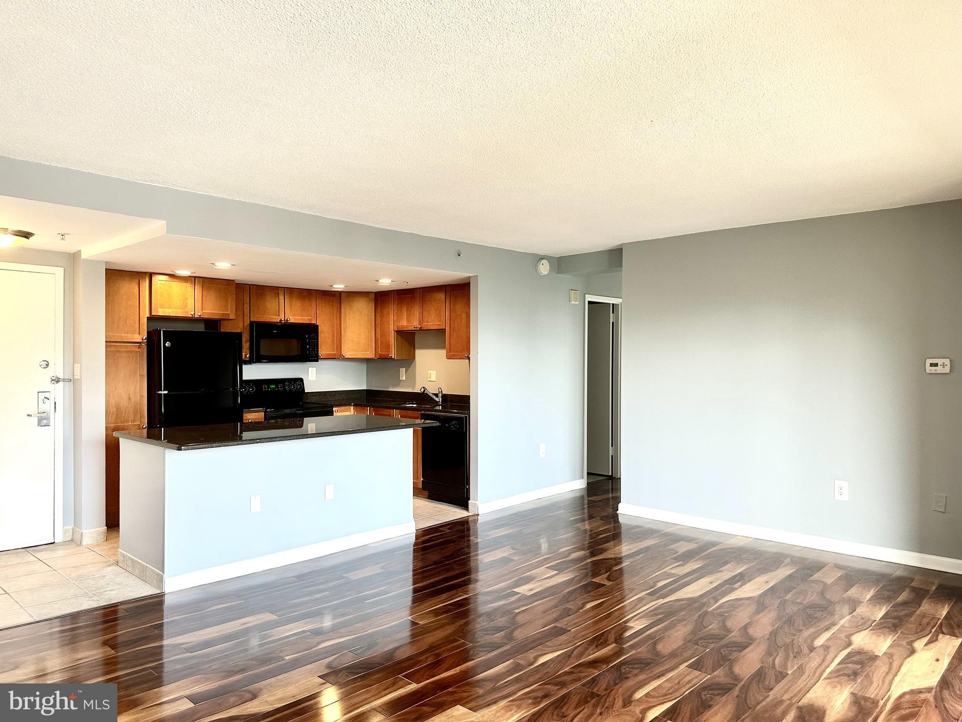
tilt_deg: -0.8
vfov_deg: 56.8
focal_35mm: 24
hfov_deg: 71.6
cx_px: 481
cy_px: 361
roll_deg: -0.6
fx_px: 667
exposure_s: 1/120
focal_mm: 6.86
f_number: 1.78
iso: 200
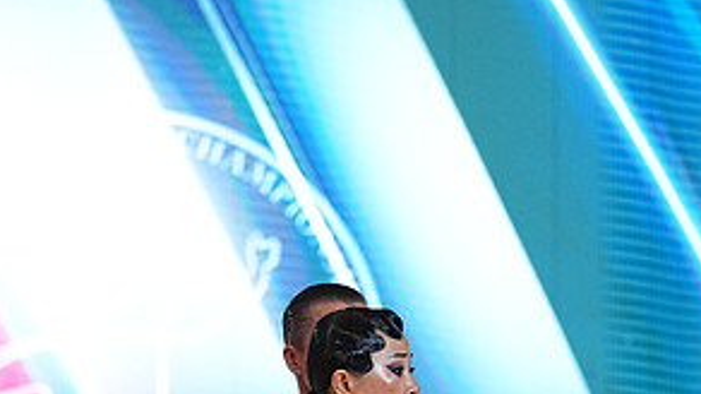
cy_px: 670
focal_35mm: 308
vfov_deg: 3.9
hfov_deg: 7.0
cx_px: 342
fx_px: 5723
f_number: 4
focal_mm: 148
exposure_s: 1/500
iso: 1250
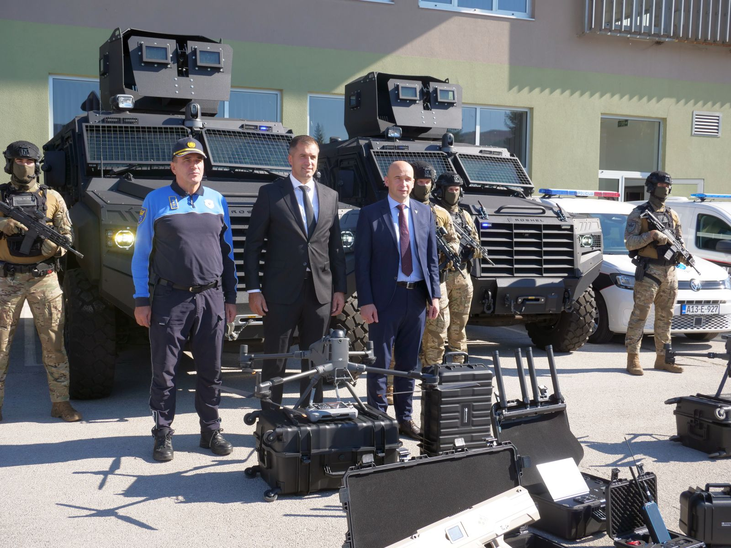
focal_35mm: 40
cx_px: 366
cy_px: 274
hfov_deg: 46.8
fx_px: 845
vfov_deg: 36.0
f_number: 7.1
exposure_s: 1/250
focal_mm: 20
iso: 200
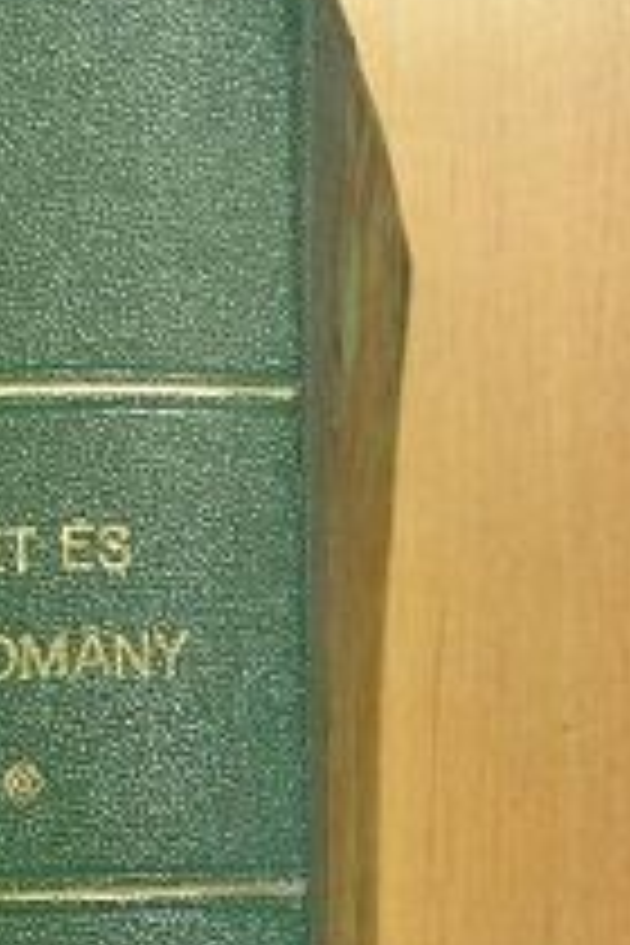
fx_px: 2415
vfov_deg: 21.4
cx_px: 104
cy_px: 947
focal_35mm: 92
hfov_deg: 14.8
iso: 141
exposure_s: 1/30
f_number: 3.5
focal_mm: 6.8
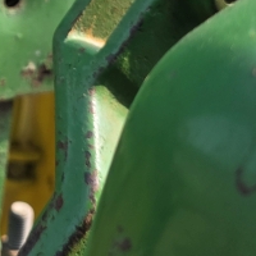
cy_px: -86
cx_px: -68
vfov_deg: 15.8
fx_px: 870
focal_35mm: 104
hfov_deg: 16.0
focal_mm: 6.3
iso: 80
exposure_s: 1/2977
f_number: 1.7
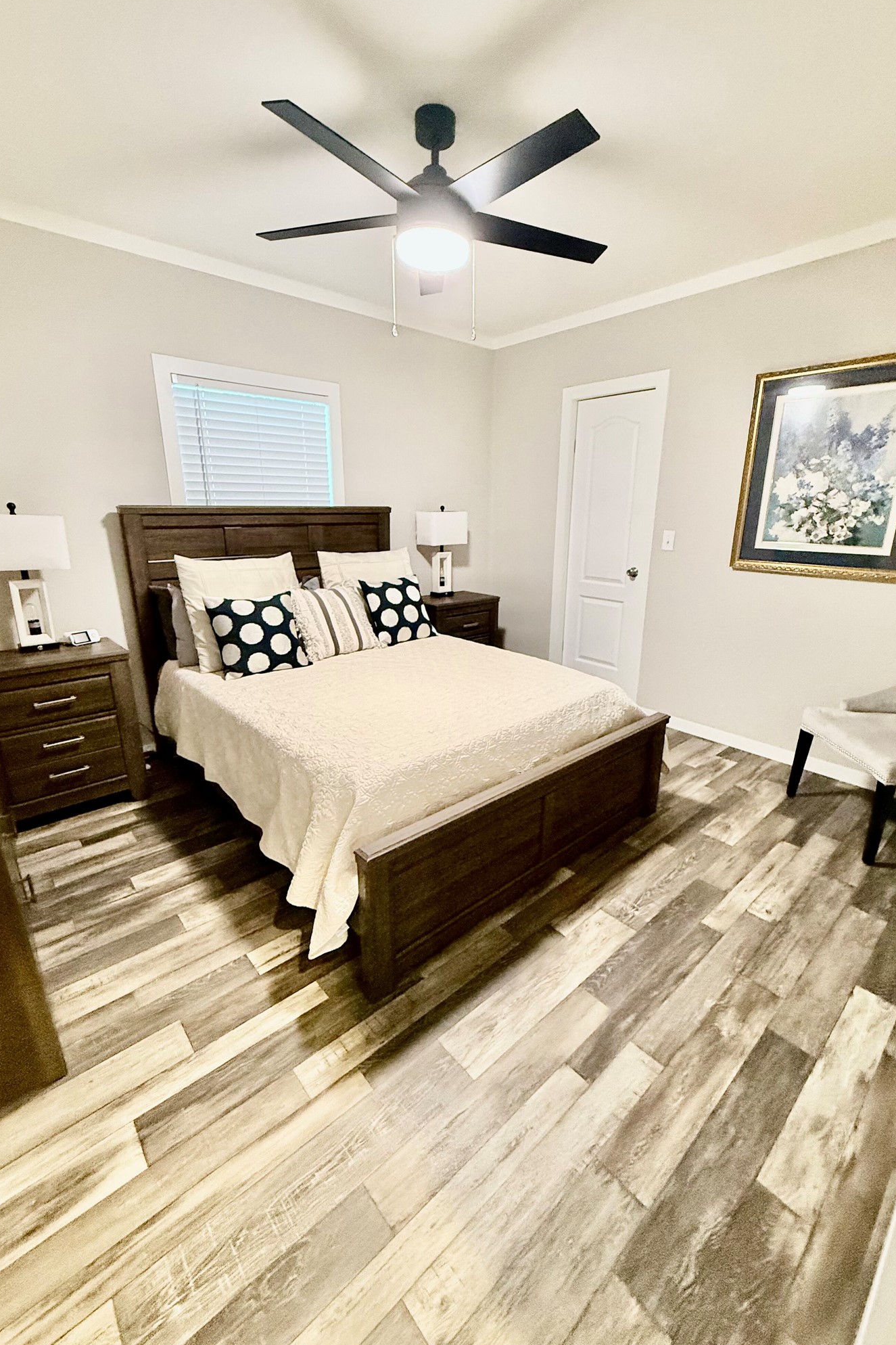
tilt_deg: -15.7
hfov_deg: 77.3
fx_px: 560
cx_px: 460
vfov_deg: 100.4
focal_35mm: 15
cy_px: 672
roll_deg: -0.5
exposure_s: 1/60
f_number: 2.2
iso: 500
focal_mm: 2.22
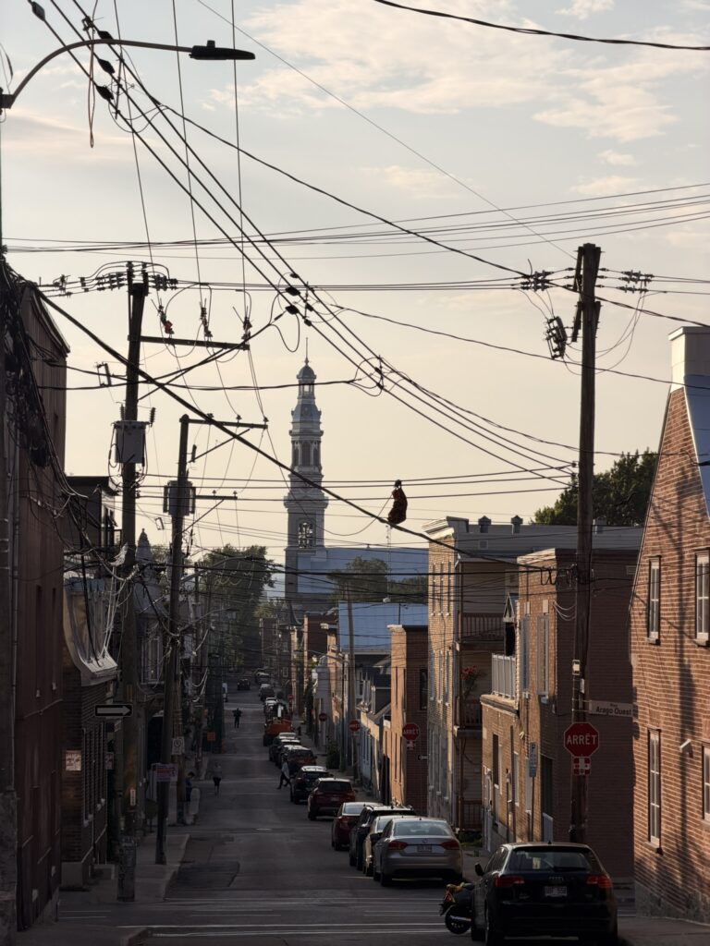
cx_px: 355
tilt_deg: +2.5
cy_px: 473
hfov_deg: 14.8
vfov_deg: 19.6
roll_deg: -0.5
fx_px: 2735
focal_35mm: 100
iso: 20
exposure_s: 1/1105
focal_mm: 16.89
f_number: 2.8
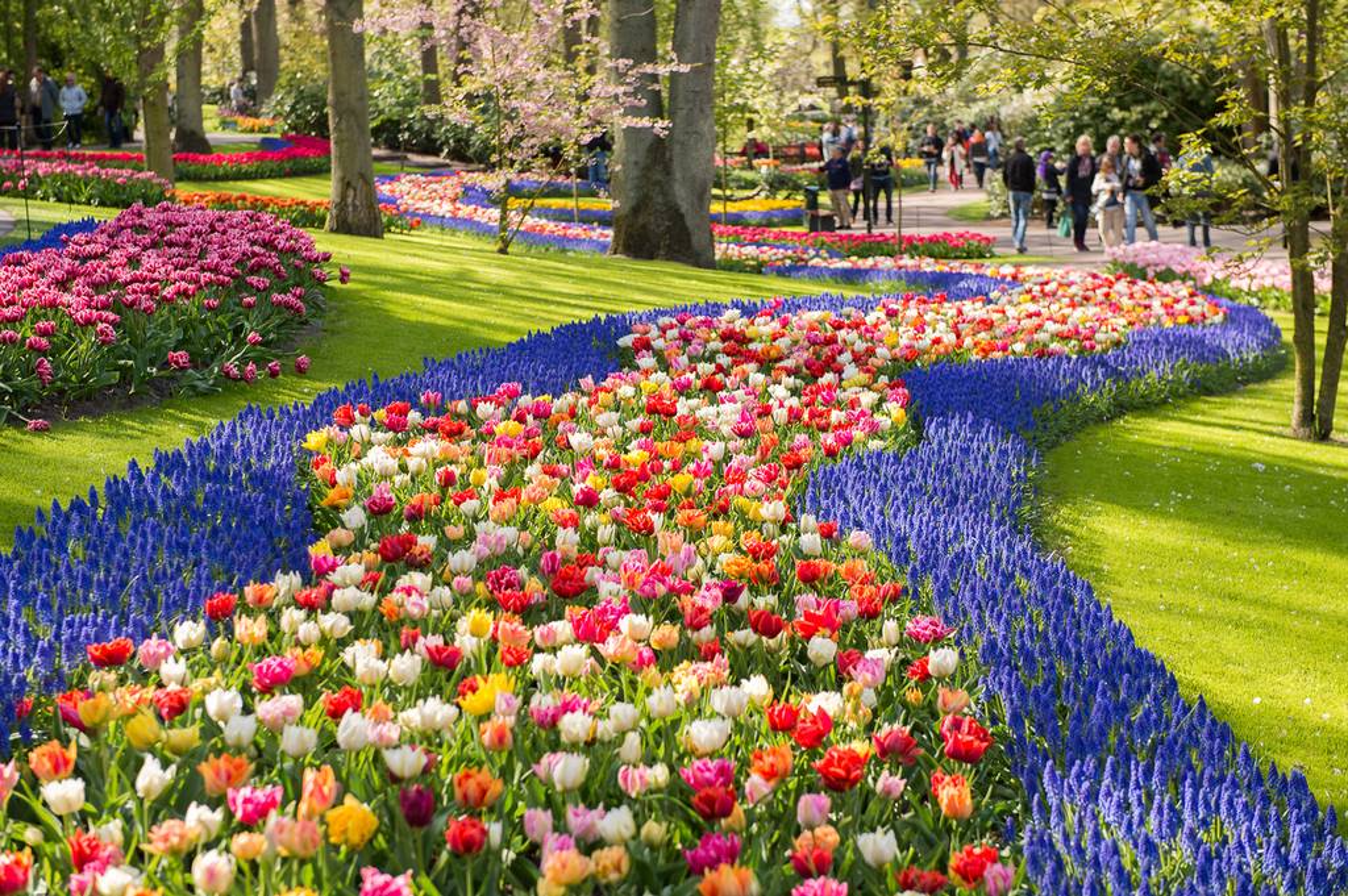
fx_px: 2619
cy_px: 448
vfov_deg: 19.4
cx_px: 674
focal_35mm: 70
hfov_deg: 28.9
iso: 200
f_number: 5
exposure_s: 1/320
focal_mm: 70
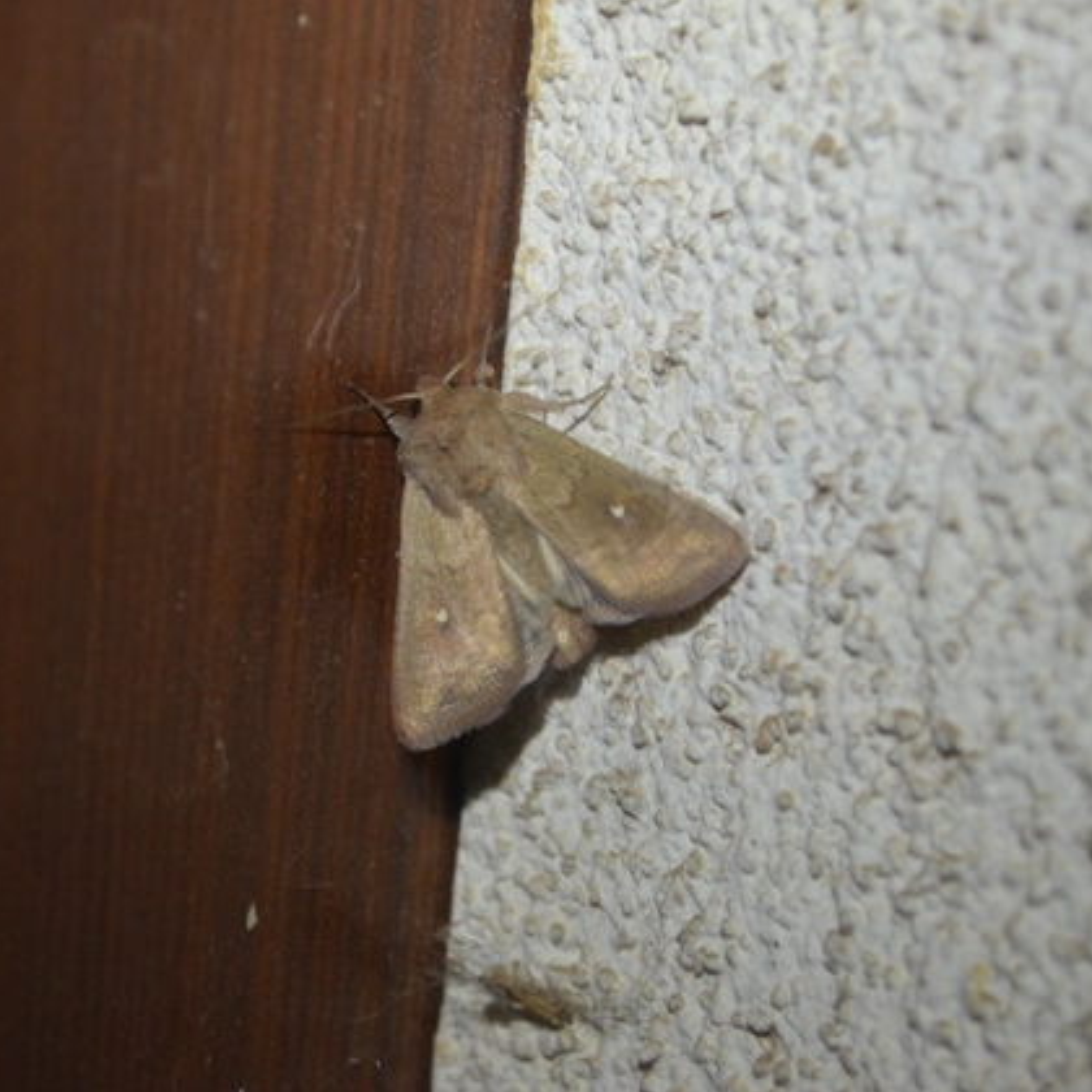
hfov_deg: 16.3
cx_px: 520
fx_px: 3806
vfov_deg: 16.3
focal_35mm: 107
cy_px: 547
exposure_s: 1/60
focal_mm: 55
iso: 1100
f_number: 5.6
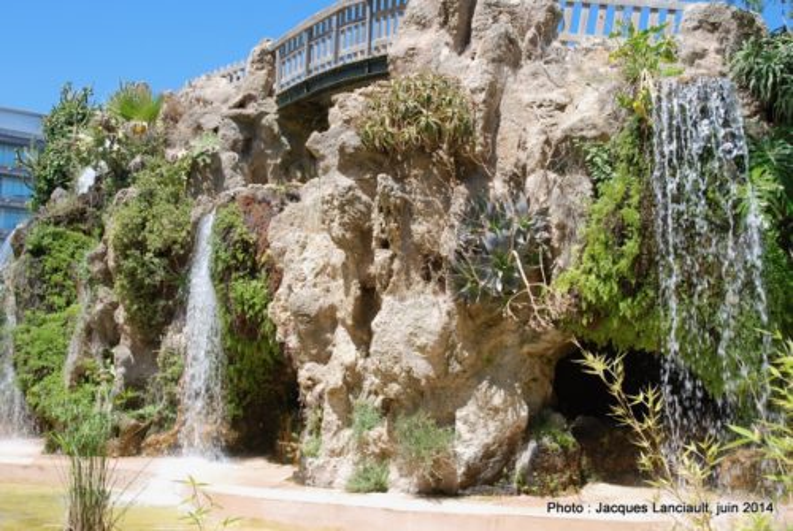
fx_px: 893
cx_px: 396
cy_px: 266
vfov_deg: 33.1
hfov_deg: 47.9
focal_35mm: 40
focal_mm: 27
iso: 100
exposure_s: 1/160
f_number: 6.3
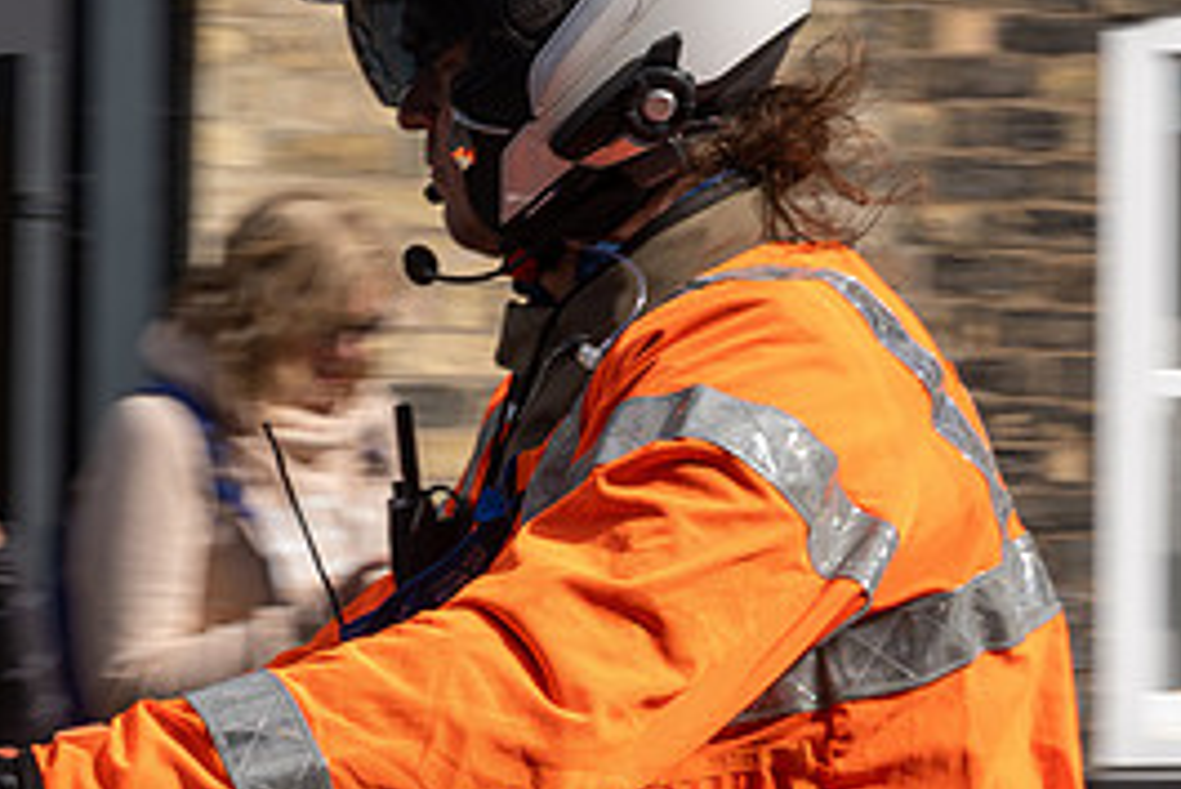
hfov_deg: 12.7
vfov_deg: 8.6
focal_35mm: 160
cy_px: 138
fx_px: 5252
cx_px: 163
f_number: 14
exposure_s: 1/200
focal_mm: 70
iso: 160
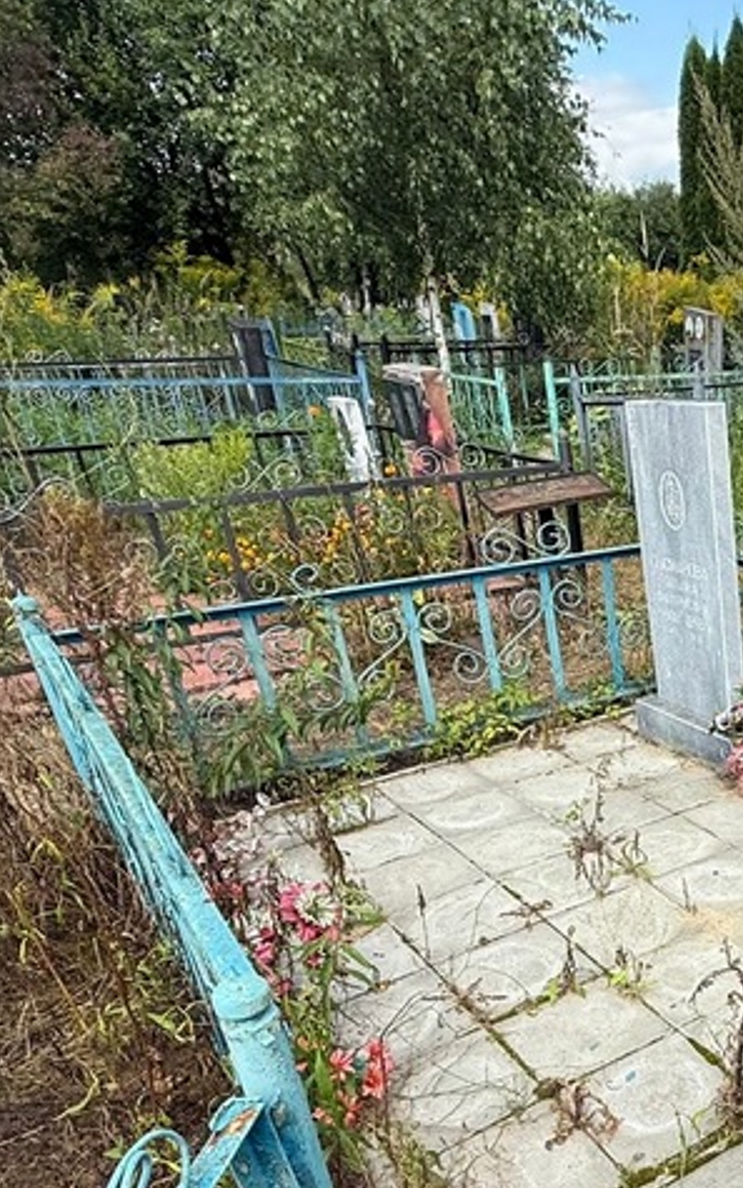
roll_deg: -2.1
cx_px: 828
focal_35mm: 32
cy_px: 870
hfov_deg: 33.9
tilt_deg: -28.0
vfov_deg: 57.1
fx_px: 1036
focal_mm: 2.22
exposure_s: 1/644
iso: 50
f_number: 2.2
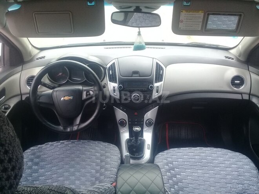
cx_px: 130
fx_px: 232
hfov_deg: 58.4
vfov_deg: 45.4
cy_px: 97
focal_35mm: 31
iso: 64
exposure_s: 1/100
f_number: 2.2
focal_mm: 3.3
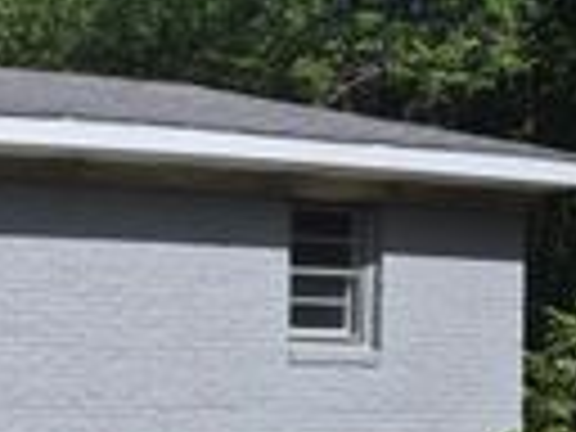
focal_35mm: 90
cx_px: -482
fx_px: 1498
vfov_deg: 15.9
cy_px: 479
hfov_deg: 17.4
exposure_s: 1/7552
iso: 80
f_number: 1.8
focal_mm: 5.4
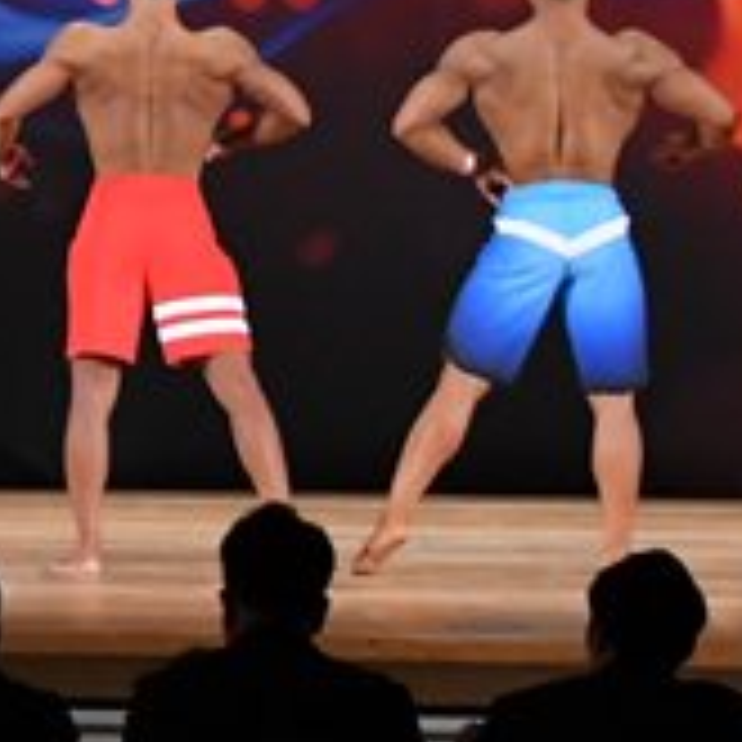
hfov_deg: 5.1
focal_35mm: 335
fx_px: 8124
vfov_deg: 5.2
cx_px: -875
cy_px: -22
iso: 3200
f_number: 5.6
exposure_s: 1/400
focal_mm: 56
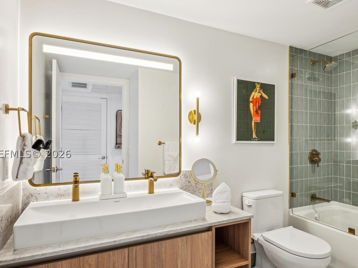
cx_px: 200
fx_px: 217
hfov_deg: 78.7
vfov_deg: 63.2
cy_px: 153
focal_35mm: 21
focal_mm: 14
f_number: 9
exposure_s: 1/13
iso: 200
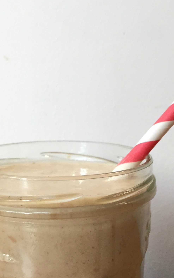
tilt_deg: -13.4
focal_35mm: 61
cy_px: 203
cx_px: 85
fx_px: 463
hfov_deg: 21.3
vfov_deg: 32.9
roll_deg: +0.3
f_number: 2.2
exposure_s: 1/30
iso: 50
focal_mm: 4.15
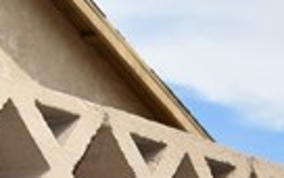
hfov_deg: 8.6
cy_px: 687
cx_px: 720
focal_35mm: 219
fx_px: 1695
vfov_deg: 5.3
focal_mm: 18
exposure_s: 1/200
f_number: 7.1
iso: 100
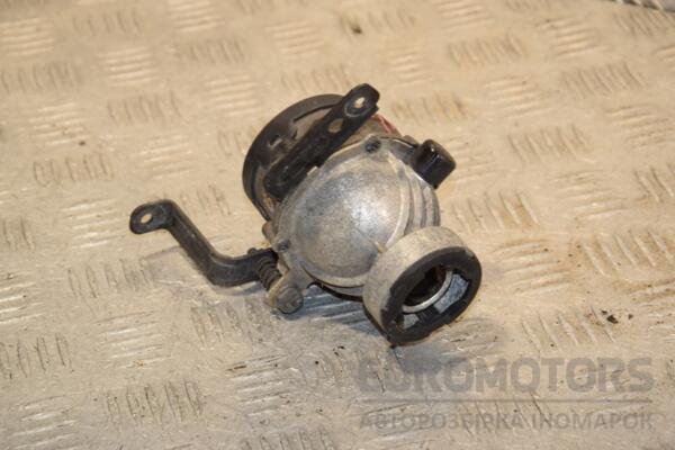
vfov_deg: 12.2
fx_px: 2109
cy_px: 225
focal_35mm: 112
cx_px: 338
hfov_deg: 18.2
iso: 800
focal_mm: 75
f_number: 8
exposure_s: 1/200
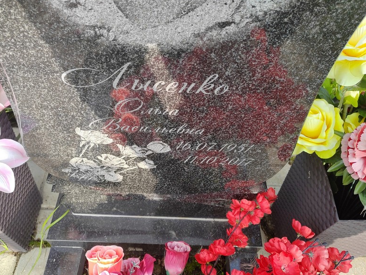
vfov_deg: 49.8
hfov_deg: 63.4
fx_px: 296
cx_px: 180
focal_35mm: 28
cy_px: 136
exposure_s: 1/440
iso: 100
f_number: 1.9
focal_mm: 5.52
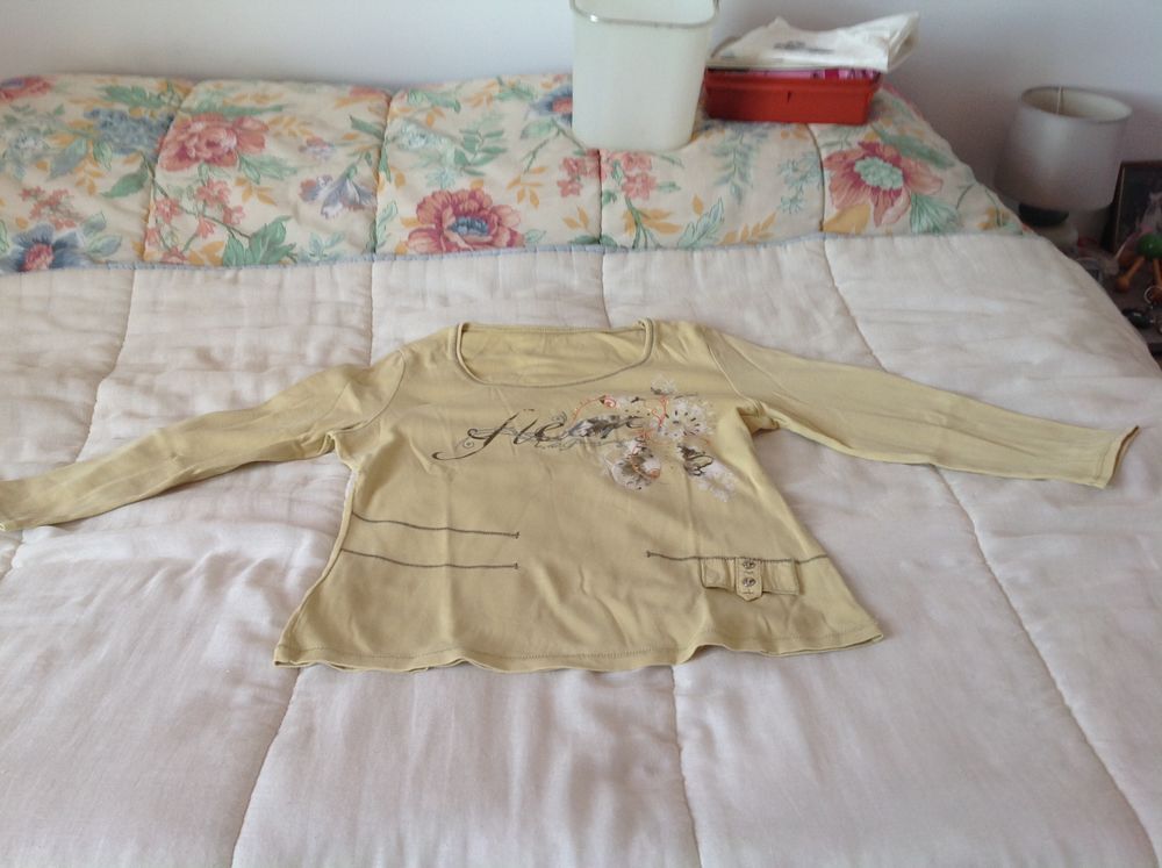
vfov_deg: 40.6
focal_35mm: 35
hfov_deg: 52.7
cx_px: 581
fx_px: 1173
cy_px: 434
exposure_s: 1/24
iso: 50
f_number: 2.4
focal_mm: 4.28
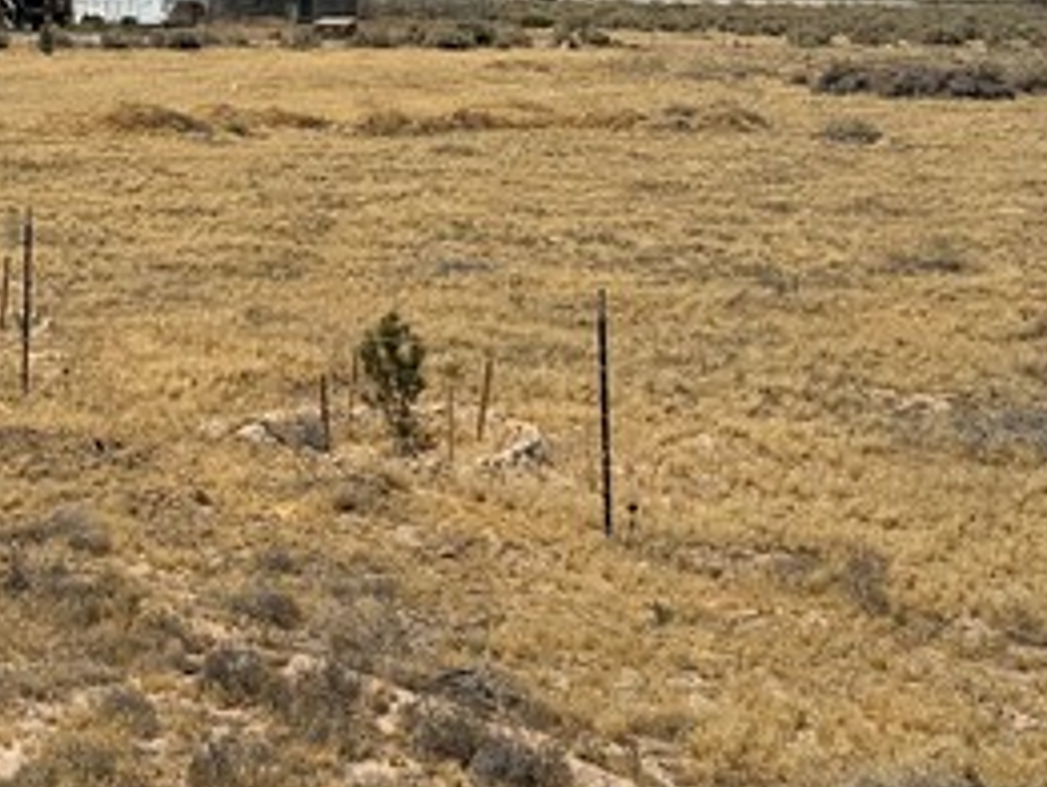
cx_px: 181
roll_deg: -0.8
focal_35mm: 94
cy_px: 88
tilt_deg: -2.2
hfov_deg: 20.6
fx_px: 2844
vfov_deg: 15.6
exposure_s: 1/9091
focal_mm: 6.76
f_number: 1.78
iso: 80
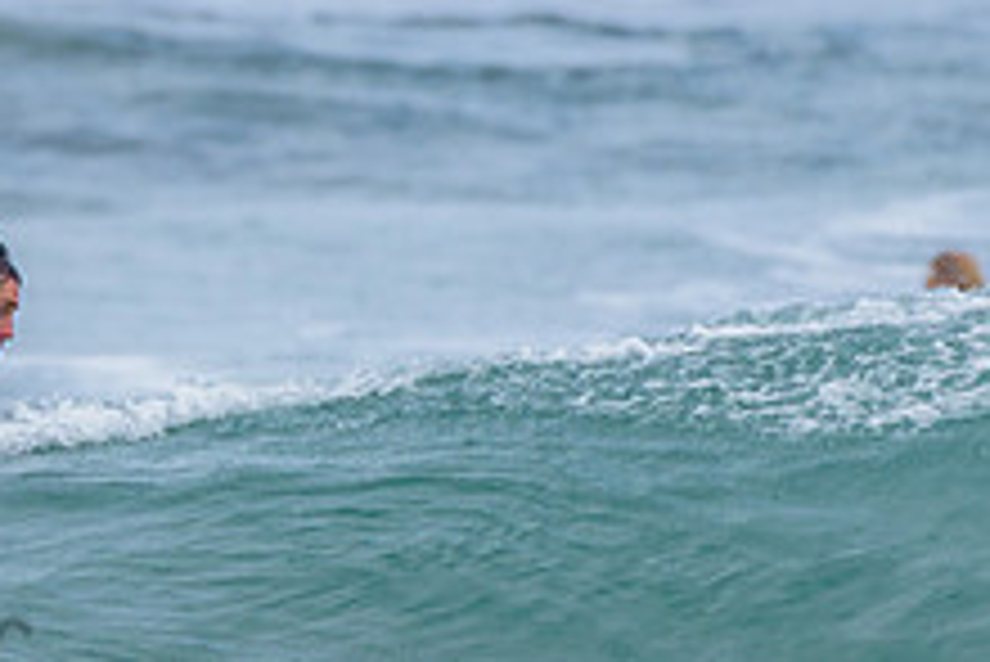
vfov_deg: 0.9
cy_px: 454
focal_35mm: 1613
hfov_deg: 1.3
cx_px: -257
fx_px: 44385
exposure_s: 1/2000
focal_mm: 500
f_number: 5.6
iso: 400
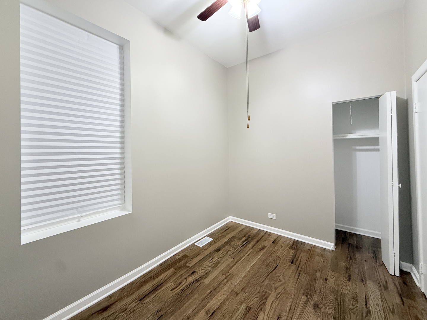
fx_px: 173
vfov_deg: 85.7
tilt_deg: -2.1
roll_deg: +1.4
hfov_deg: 102.1
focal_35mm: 14
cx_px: 214
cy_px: 160
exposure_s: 1/60
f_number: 2.2
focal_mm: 2.22
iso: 160
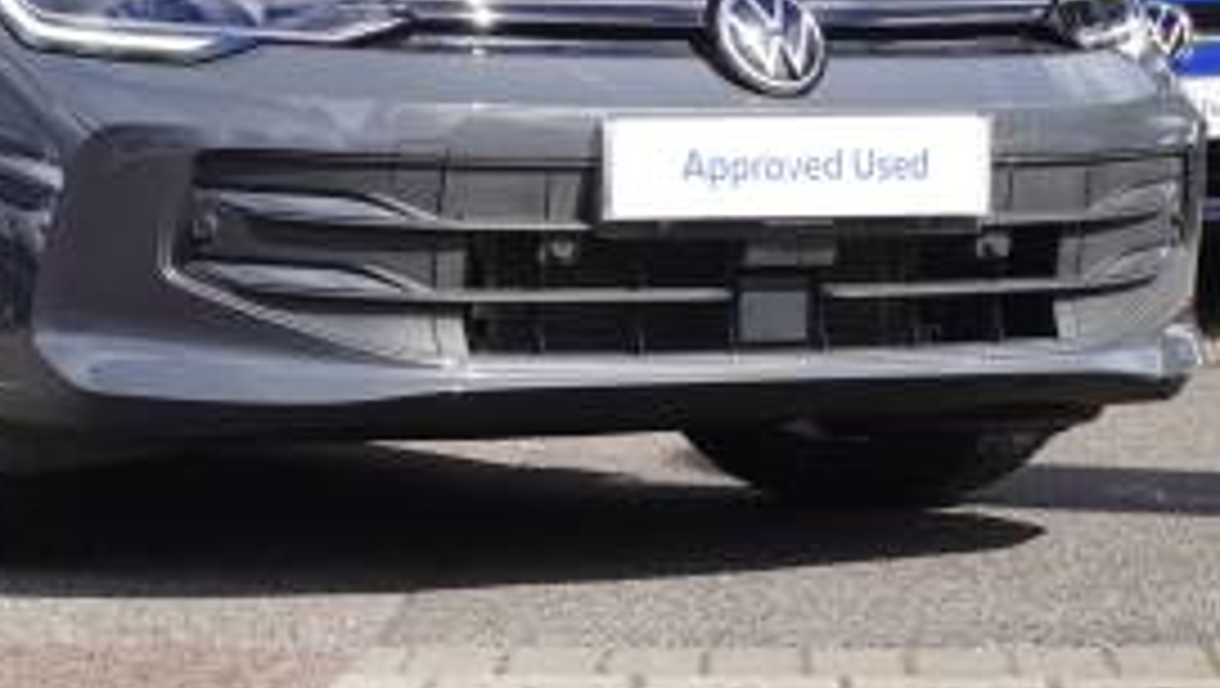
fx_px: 5156
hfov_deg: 13.4
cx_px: 77
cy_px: -117
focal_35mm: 159
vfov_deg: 7.6
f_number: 7.1
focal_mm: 43
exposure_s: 1/100
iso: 100
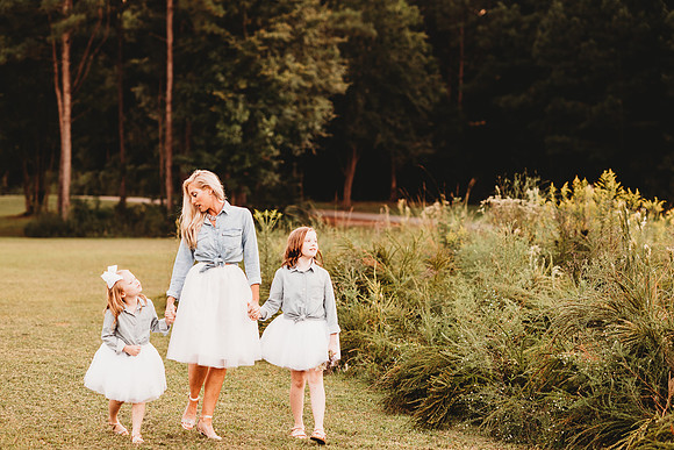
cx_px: 337
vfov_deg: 16.1
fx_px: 1592
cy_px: 225
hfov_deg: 23.9
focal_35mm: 85
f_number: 2.2
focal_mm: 85
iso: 200
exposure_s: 1/125
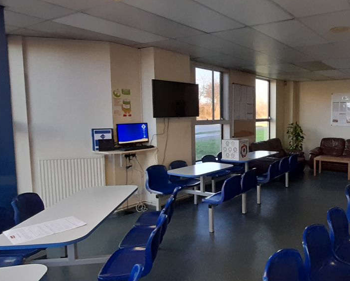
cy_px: 140
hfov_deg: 73.7
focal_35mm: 20
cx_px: 269
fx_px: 207
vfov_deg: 68.1
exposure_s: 1/50
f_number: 2.2
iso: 250
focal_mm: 1.42
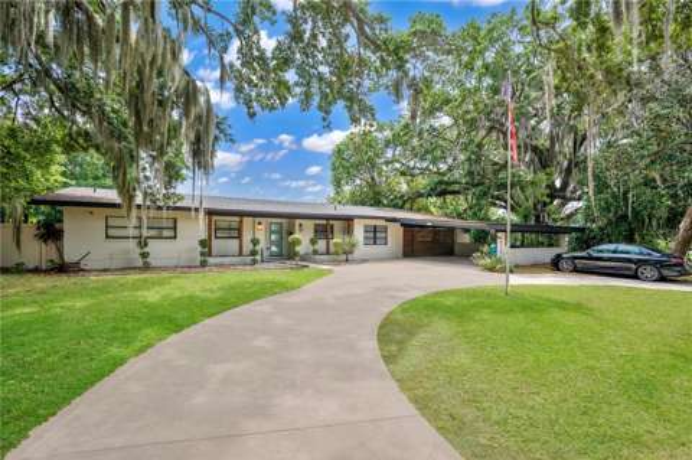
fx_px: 307
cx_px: 346
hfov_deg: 96.8
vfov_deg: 73.6
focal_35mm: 16
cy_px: 230
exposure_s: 1/320
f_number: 5
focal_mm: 16
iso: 100
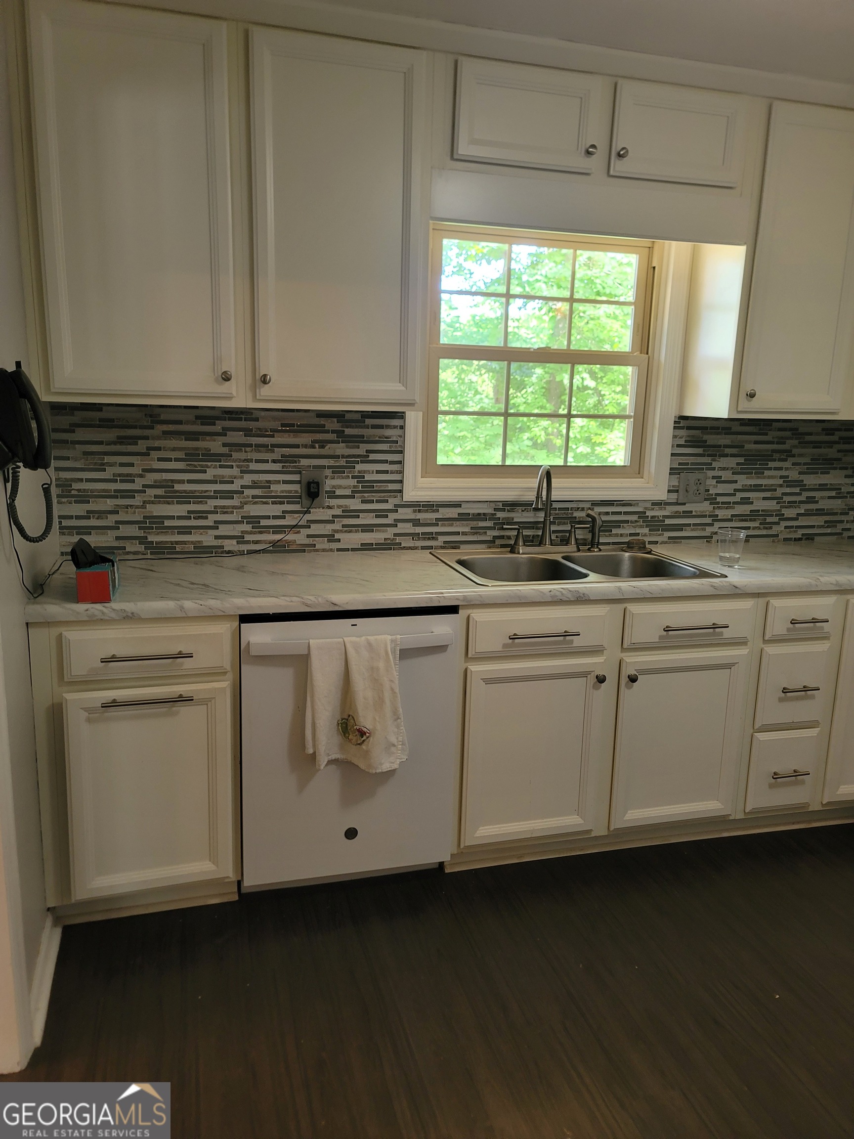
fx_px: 822
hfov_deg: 54.9
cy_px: 570
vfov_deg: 69.4
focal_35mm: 25
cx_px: 427
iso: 200
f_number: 1.8
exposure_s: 1/40
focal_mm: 7
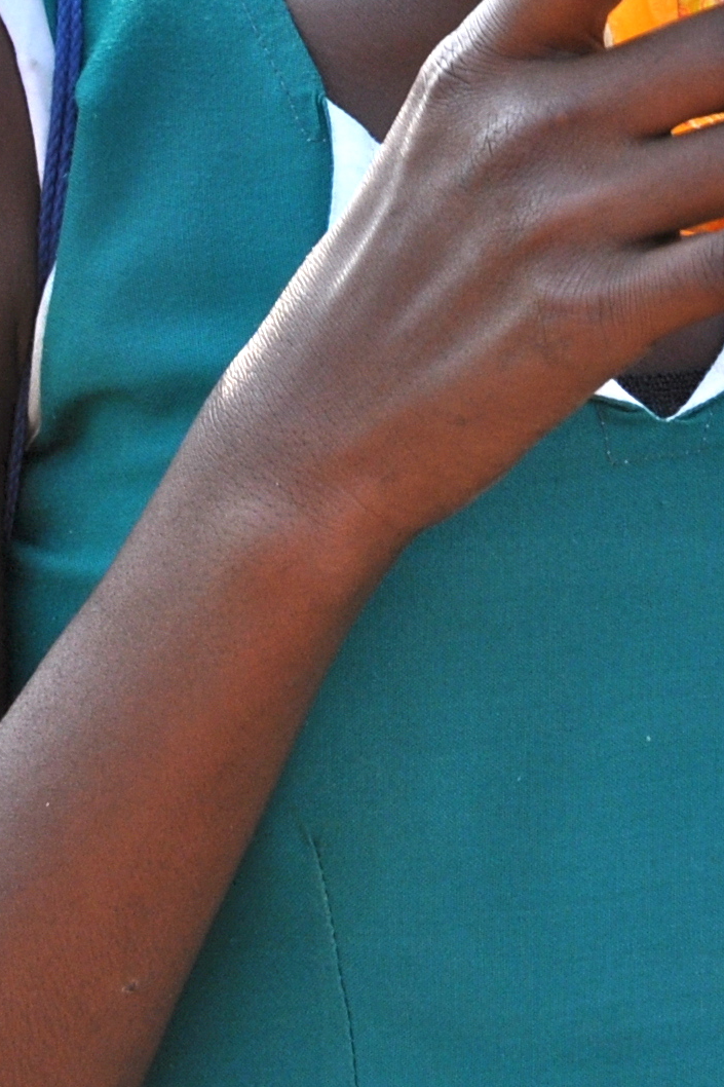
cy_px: -186
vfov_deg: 11.9
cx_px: 1209
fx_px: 5130
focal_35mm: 170
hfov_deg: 7.9
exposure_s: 1/100
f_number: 10
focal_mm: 28
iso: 200
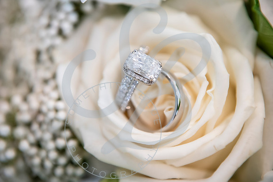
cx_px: 136
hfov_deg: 28.8
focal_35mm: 70
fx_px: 531
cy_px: 91
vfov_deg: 19.5
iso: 1600
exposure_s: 1/250
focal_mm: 70
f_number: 5
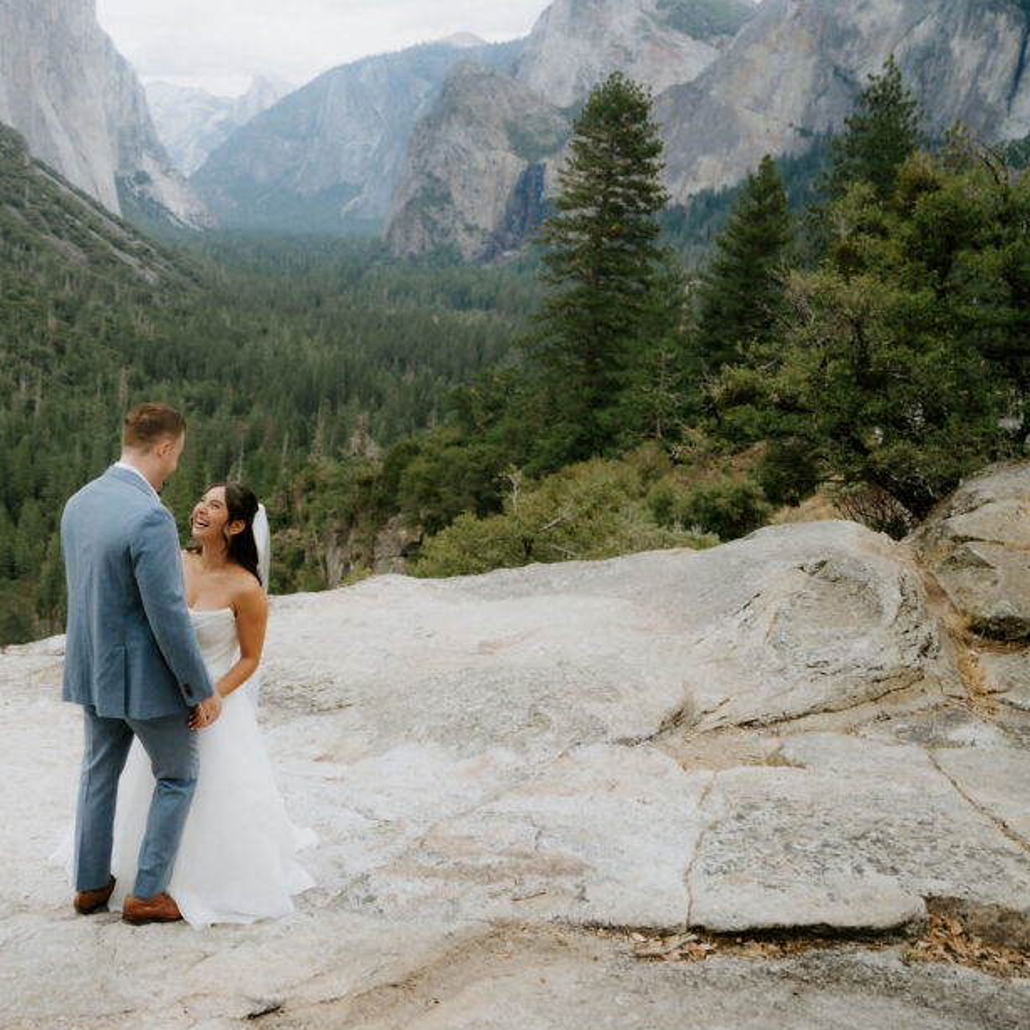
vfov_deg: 48.4
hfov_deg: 45.4
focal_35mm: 34
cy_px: 544
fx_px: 1145
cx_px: 174
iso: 125
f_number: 2.8
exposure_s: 1/250
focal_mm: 24
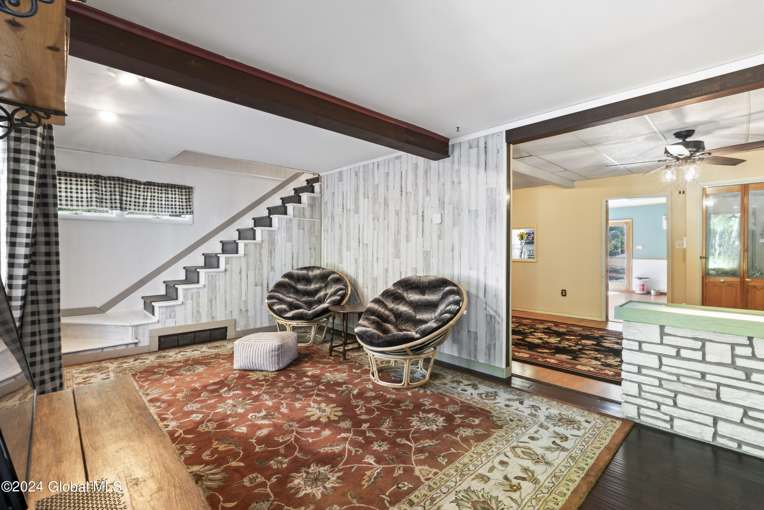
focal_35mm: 16
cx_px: 382
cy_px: 255
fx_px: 340
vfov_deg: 73.7
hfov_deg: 96.7
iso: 100
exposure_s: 25
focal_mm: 16
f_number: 22
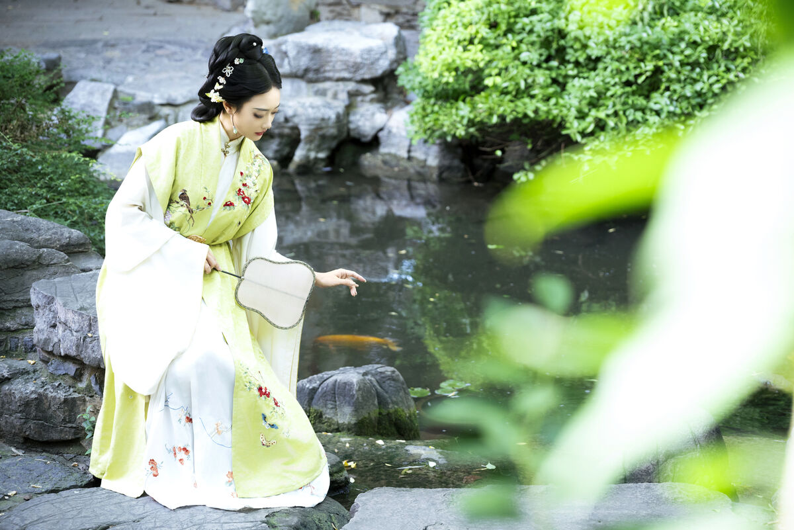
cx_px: 397
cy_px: 265
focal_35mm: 87
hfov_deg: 23.4
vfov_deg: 15.7
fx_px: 1919
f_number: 4
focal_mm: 87
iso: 1250
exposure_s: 1/200
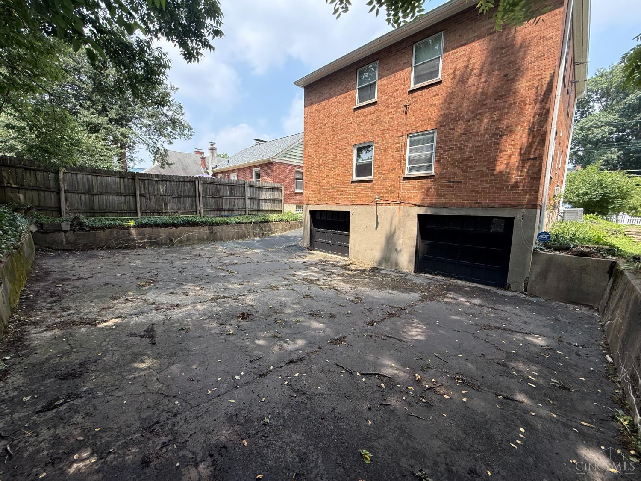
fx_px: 259
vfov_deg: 85.7
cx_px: 320
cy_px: 240
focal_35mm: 14
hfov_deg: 102.1
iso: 64
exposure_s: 1/679
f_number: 2.2
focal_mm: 2.22
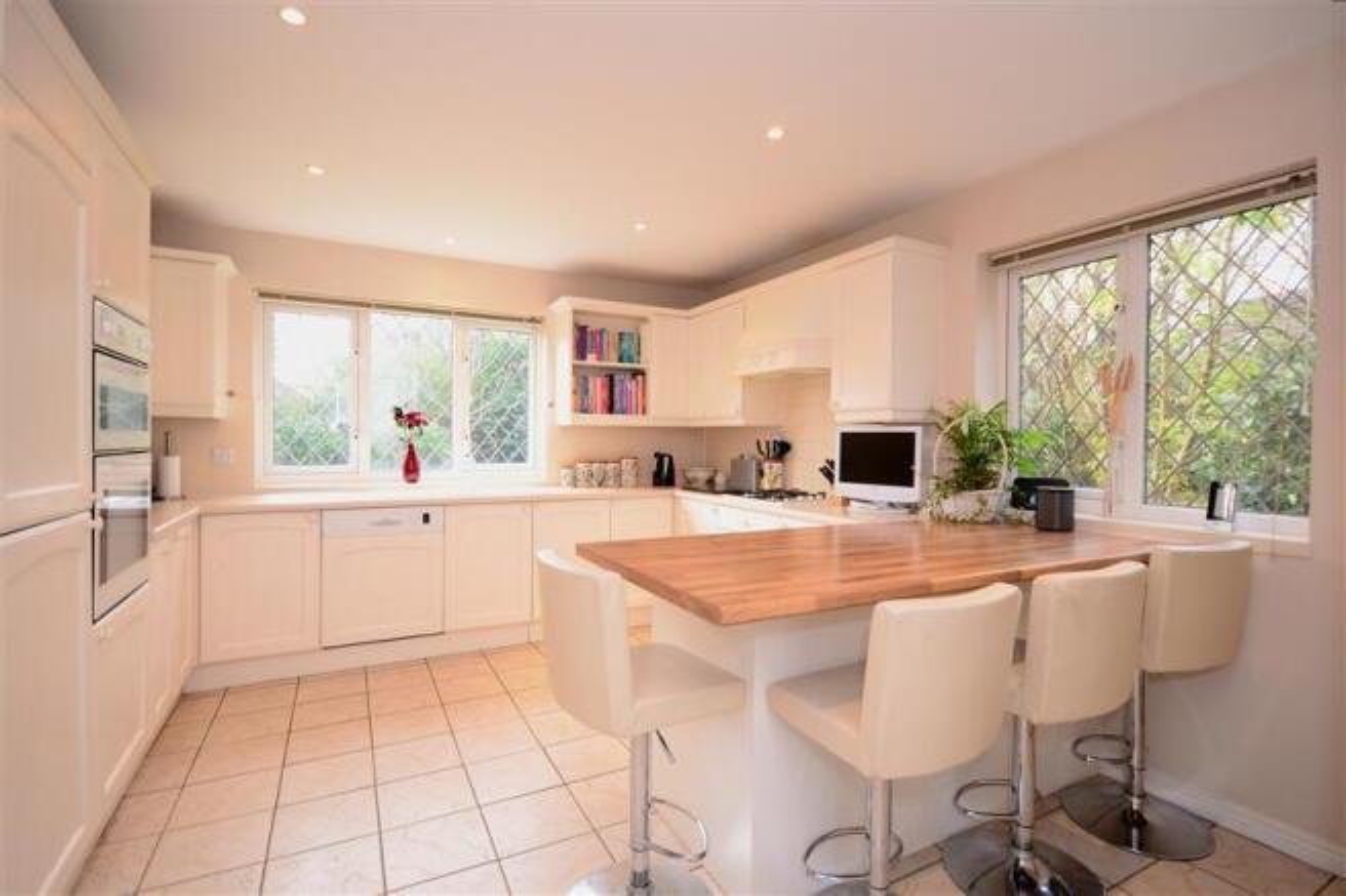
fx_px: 617
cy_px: 448
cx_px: 673
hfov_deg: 95.0
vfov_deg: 72.0
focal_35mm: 16
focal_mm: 11
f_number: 5.6
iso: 400
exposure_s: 1/40
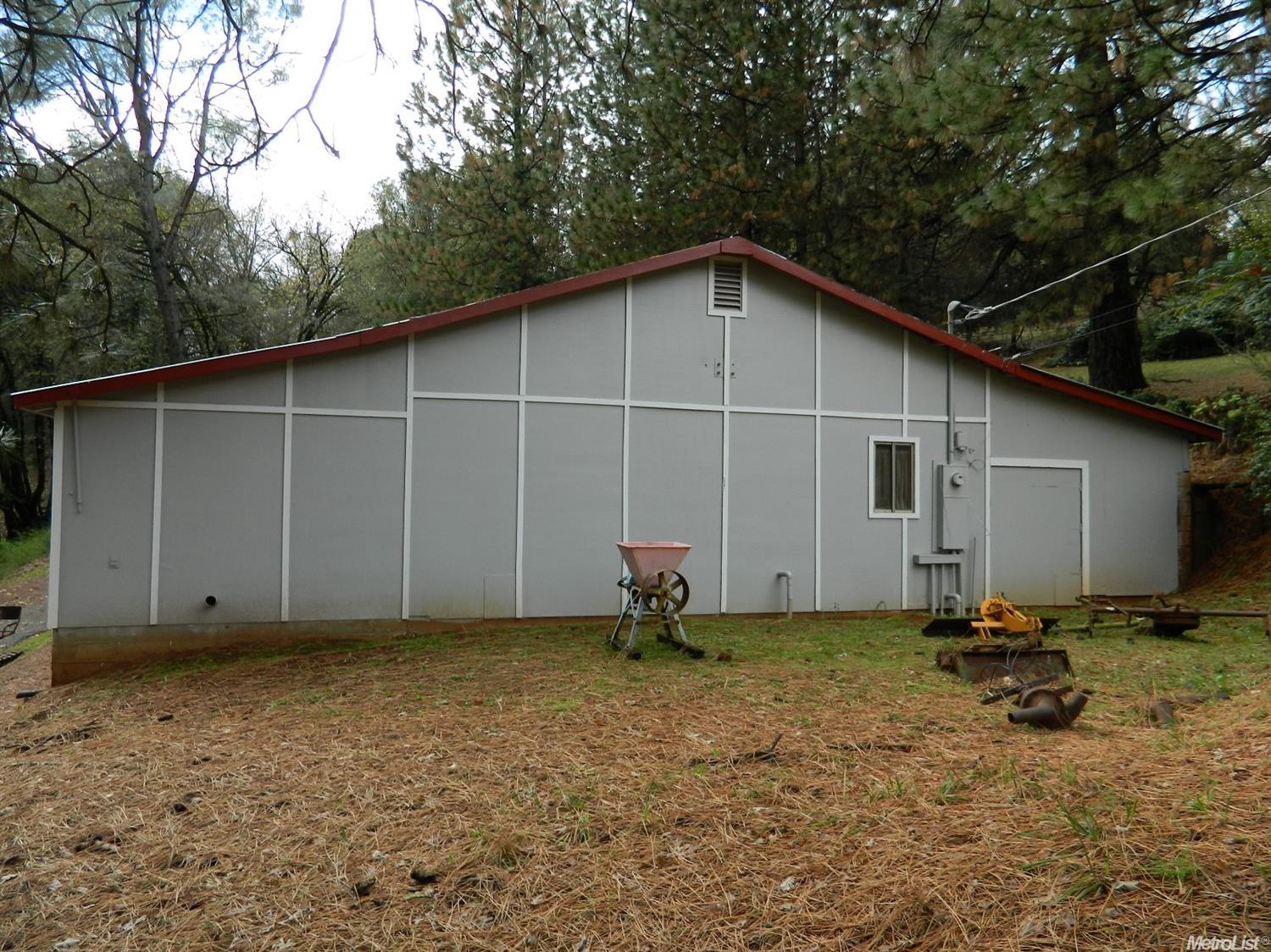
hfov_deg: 69.4
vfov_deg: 54.9
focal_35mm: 25
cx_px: 636
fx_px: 918
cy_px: 476
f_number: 3.1
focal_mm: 4.5
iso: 80
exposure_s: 1/160
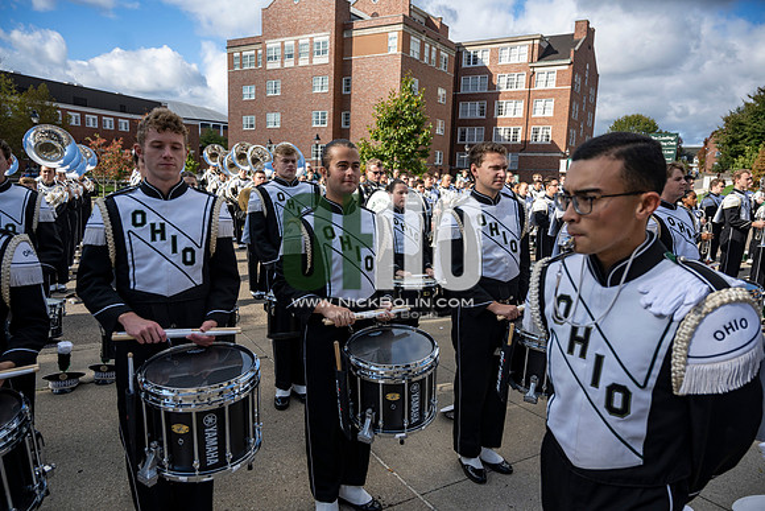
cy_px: 256
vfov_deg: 53.2
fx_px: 510
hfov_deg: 73.7
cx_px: 382
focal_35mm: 24
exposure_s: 1/1000
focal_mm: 24
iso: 100
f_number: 4
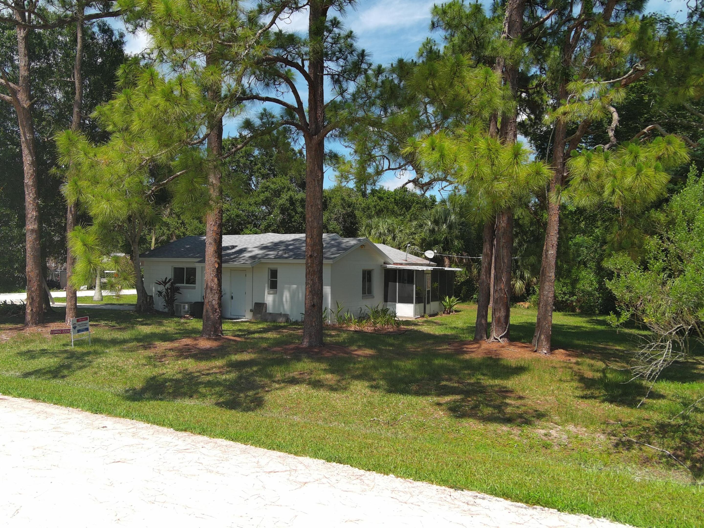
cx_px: 352
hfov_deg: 63.4
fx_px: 569
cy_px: 264
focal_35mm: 28
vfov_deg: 49.7
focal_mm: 10.6
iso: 100
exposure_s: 1/585
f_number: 2.8
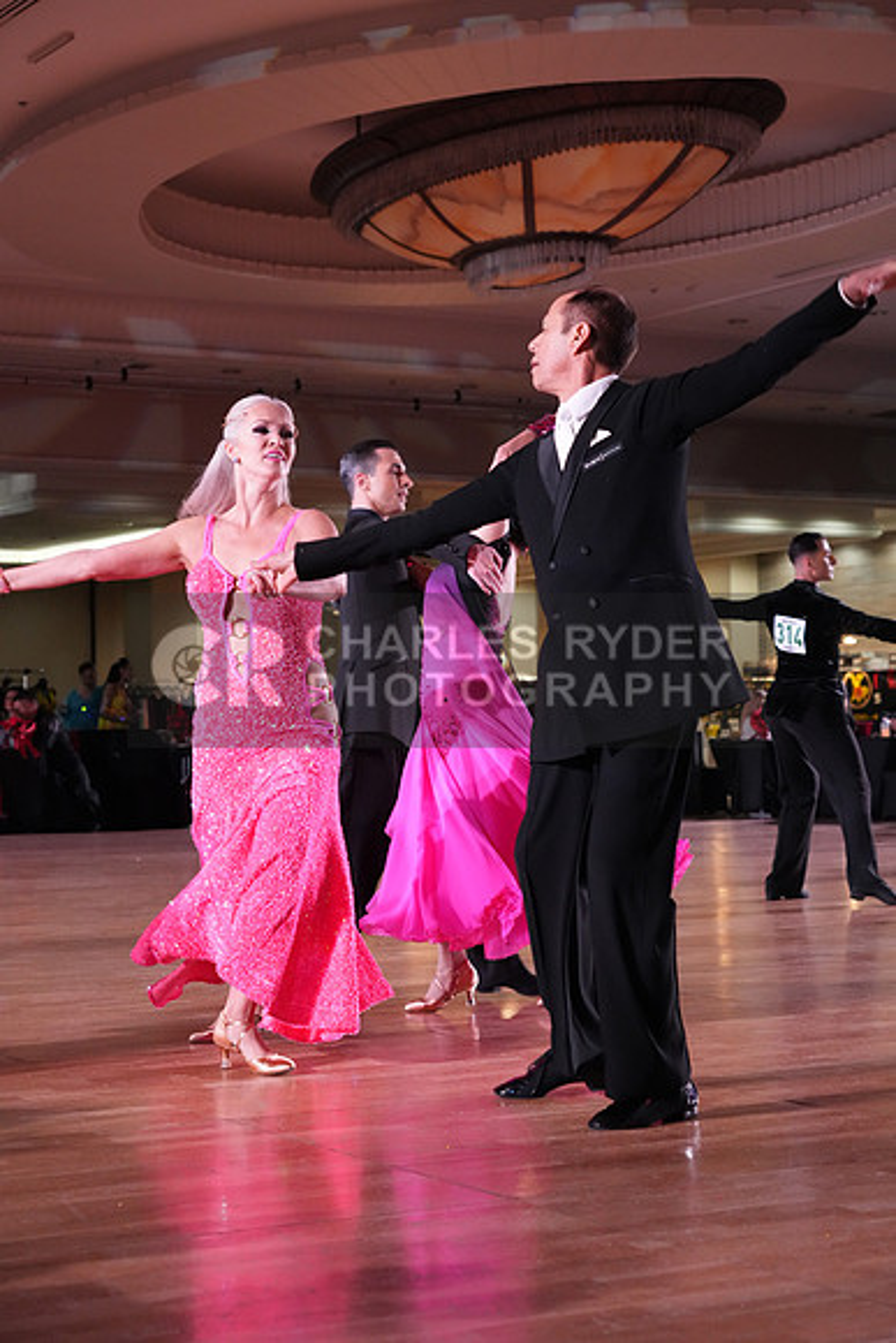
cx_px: 448
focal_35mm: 65
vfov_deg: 31.0
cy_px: 672
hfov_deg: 20.9
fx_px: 2425
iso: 5000
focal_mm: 65
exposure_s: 1/320
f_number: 5
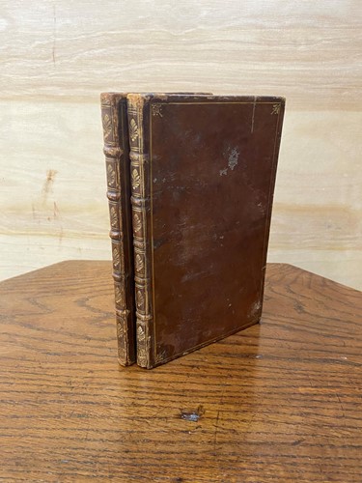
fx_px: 363
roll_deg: -1.0
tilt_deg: -19.9
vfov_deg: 67.3
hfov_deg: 53.1
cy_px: 242
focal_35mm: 26
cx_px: 181
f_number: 1.8
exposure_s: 1/33
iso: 500
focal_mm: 4.25
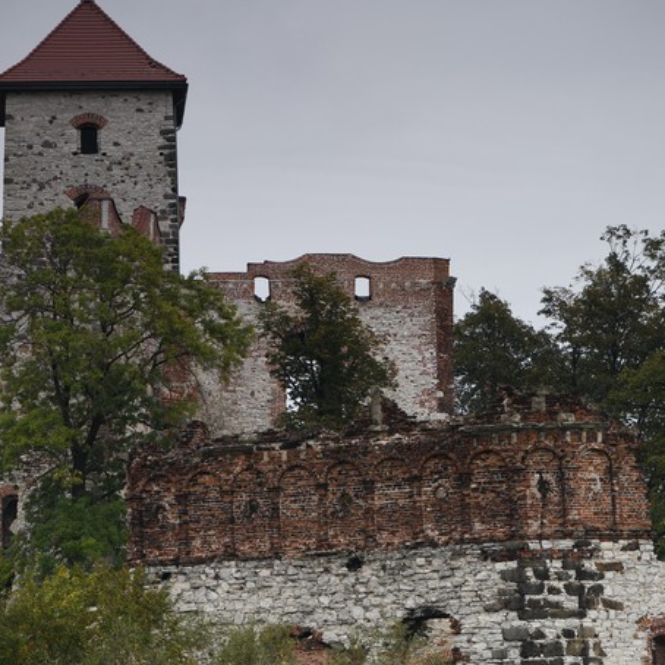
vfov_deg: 8.1
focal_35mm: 217
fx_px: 4716
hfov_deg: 8.1
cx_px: 281
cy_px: 357
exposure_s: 1/1250
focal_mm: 145
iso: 500
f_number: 2.8
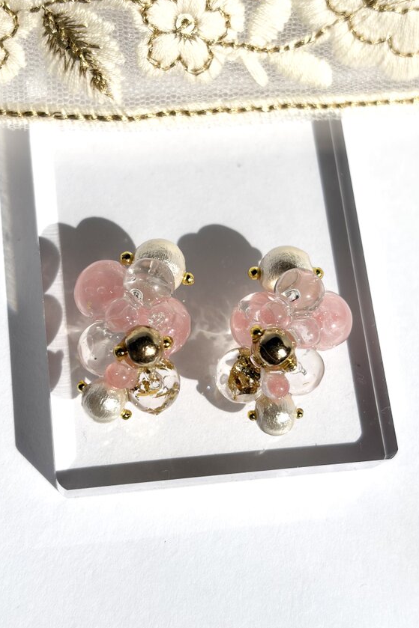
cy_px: 312
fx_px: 961
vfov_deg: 36.3
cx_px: 195
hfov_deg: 24.6
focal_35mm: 55
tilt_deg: -72.4
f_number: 1.6
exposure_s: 1/8850
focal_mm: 5.96
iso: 32
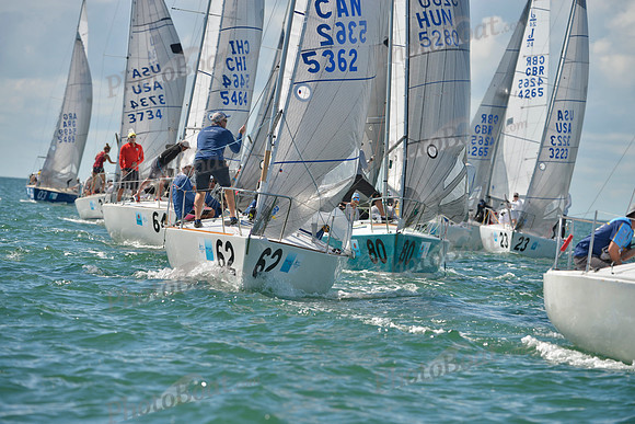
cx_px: 318
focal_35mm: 250
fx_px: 4411
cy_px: 212
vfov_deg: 5.5
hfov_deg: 8.2
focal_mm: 250
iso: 200
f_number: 5.6
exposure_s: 1/1250
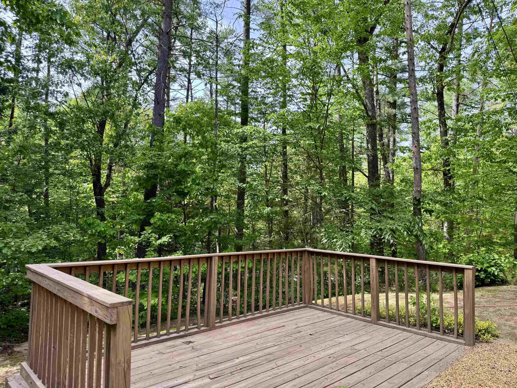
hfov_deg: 71.6
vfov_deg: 56.8
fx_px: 358
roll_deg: -1.9
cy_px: 194
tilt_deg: +2.7
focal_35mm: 24
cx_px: 258
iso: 80
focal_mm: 6.76
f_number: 1.78
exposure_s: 1/439
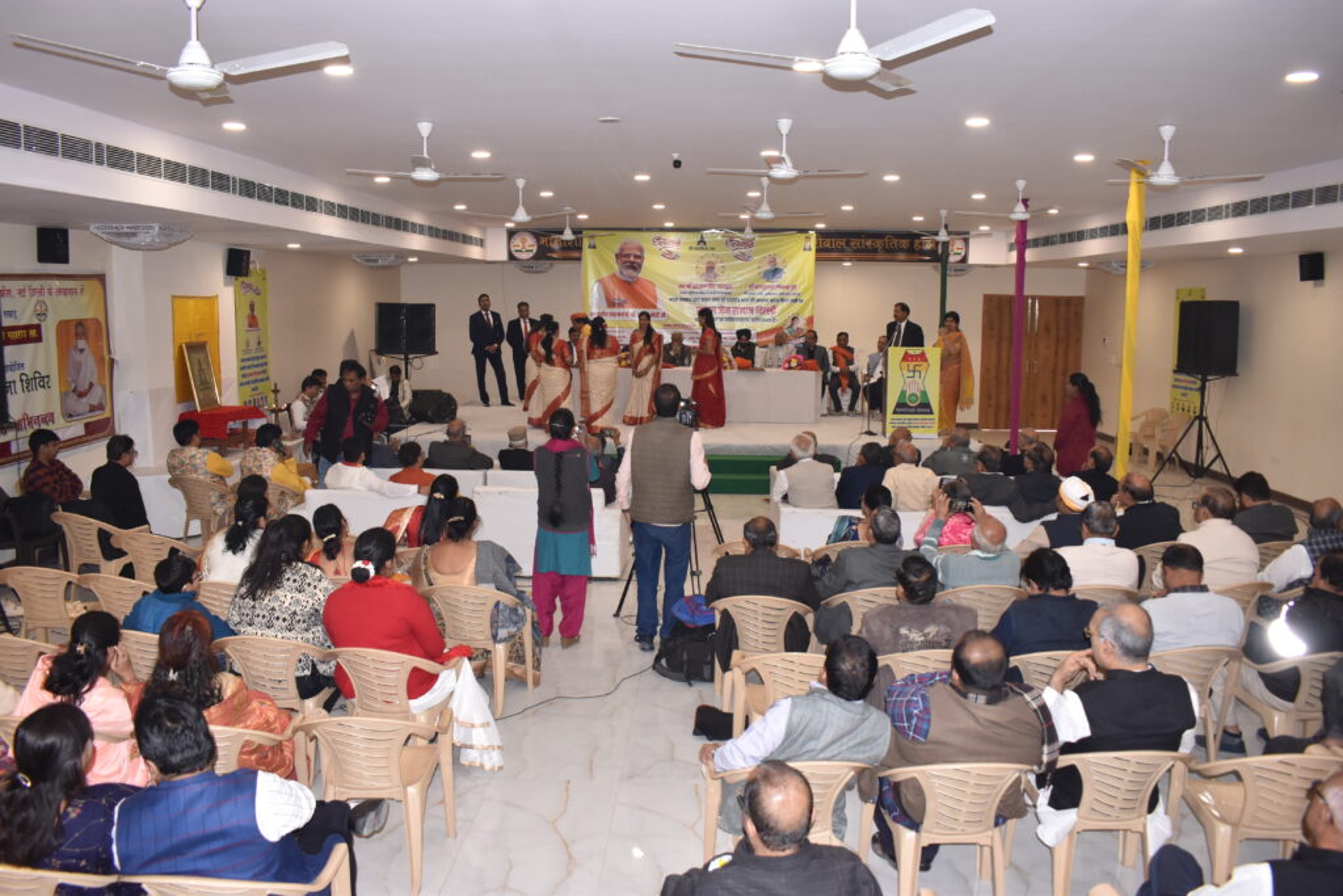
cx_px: 672
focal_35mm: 27
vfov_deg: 47.9
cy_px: 448
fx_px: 1007
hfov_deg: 67.4
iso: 640
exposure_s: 1/160
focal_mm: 18
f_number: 4.5
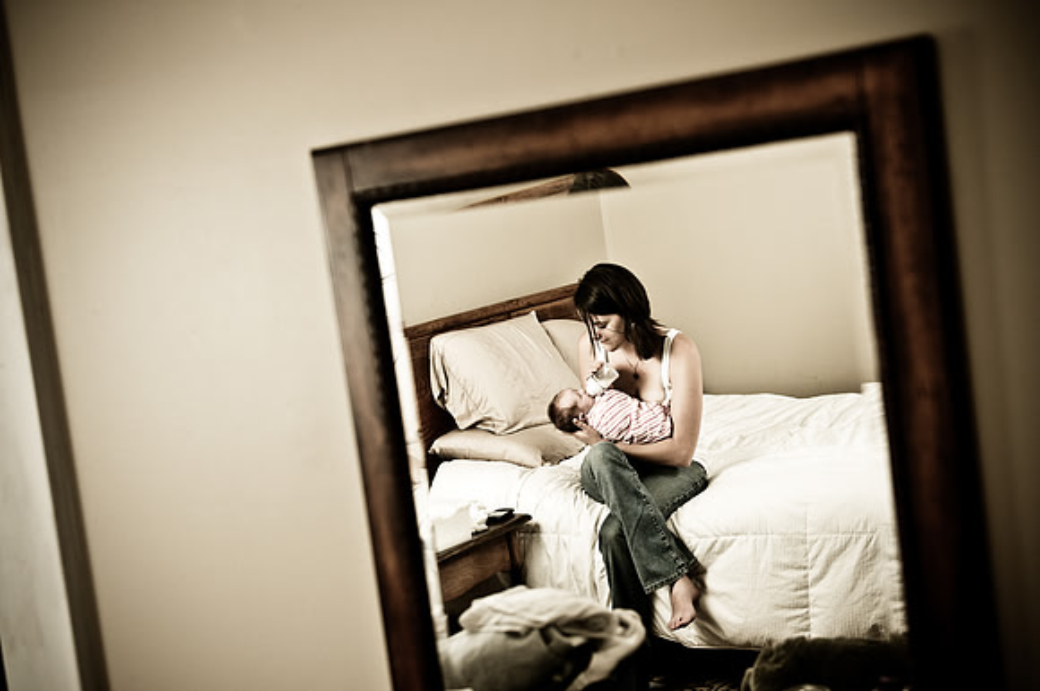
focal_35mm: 48
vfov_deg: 28.0
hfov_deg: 41.2
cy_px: 346
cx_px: 520
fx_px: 1385
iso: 200
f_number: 2.8
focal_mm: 32
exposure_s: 1/40
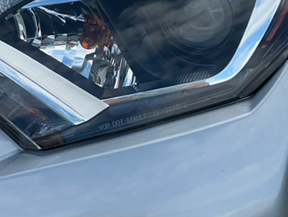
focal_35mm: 77
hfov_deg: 25.0
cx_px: 73
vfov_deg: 18.9
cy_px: 29
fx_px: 641
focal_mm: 3
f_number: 1.8
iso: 25
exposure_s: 1/855
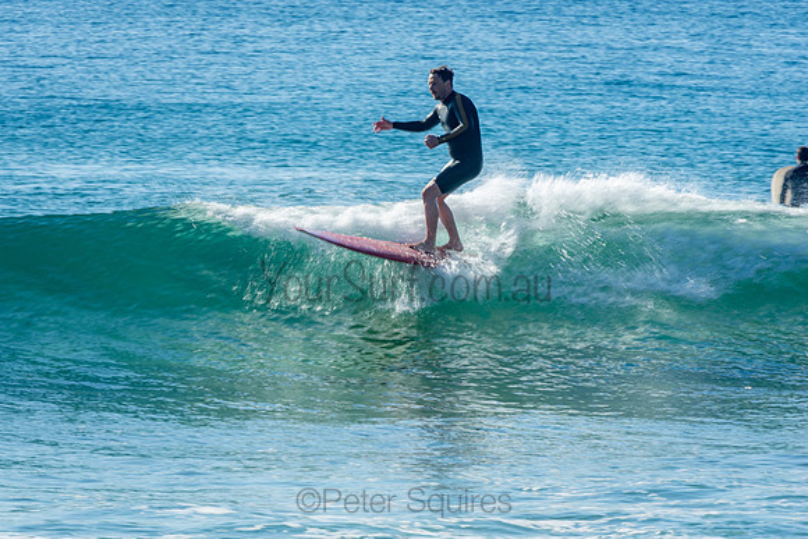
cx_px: 404
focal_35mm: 570
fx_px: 12796
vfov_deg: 2.4
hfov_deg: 3.6
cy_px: 270
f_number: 18
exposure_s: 1/50
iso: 100
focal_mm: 380
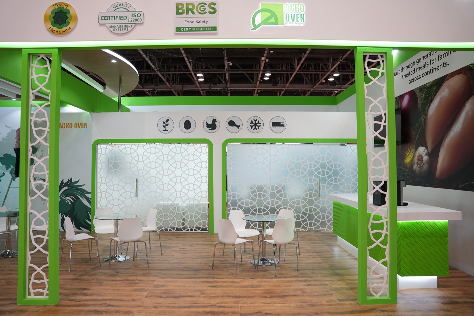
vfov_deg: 53.2
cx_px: 237
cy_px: 158
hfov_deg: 73.7
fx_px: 316
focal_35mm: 24
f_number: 3.5
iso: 640
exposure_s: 1/100
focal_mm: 24
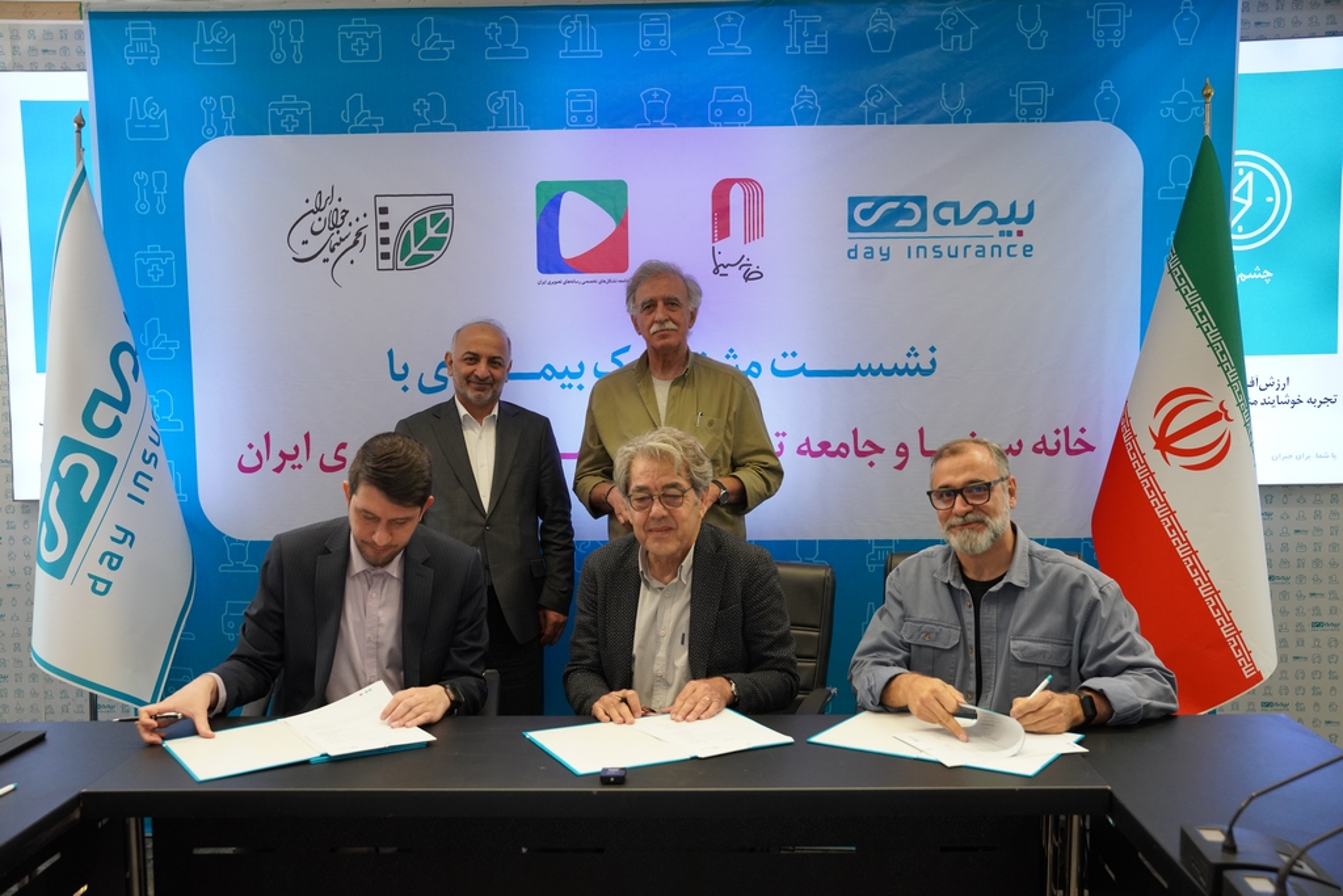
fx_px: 1369
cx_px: 672
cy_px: 448
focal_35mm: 37
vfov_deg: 36.2
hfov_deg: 52.2
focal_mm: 36.7
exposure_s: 1/160
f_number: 4
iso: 1600
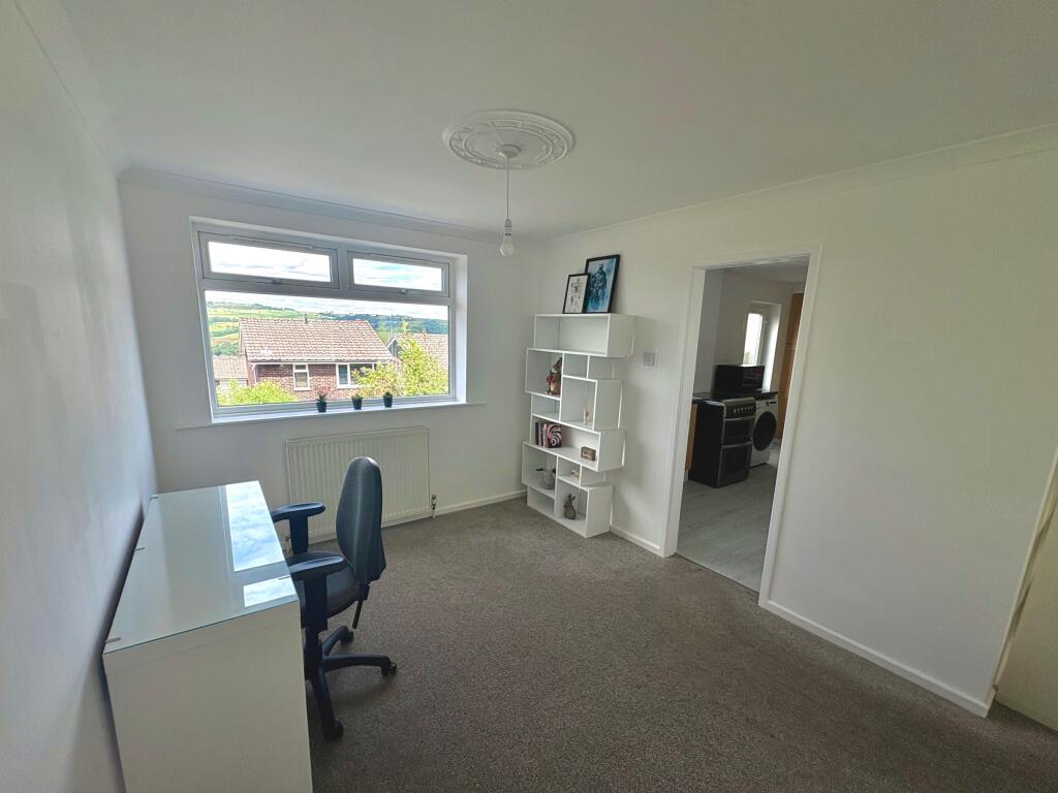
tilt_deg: -7.2
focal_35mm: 14
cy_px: 396
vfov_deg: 85.7
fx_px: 428
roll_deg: -1.4
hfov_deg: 102.1
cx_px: 529
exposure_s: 1/377
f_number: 2.2
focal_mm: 2.22
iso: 50
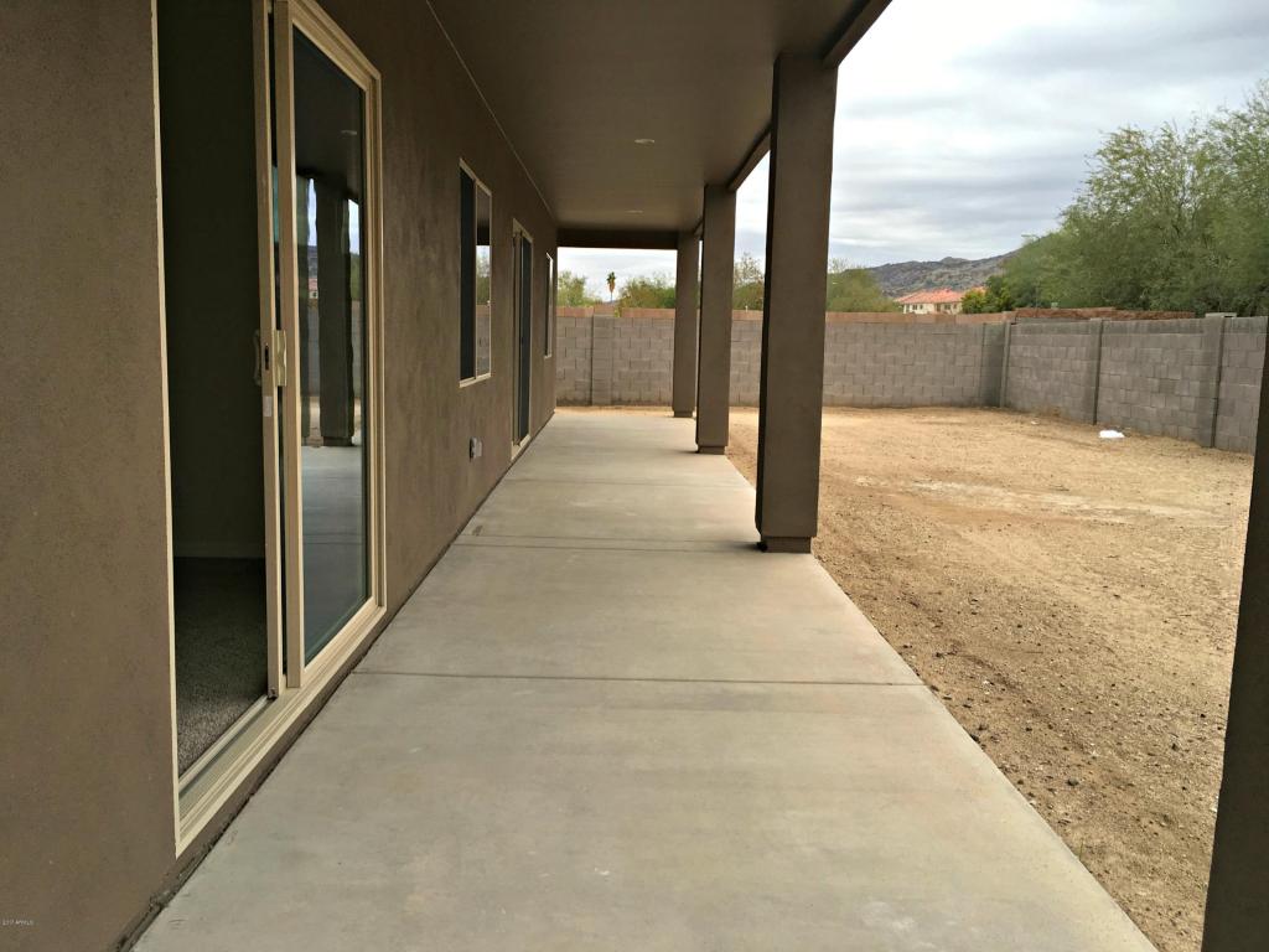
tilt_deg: -8.6
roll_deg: -1.0
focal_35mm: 29
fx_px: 1063
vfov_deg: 48.2
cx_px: 634
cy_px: 476
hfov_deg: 61.7
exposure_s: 1/184
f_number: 2.2
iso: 25
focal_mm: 4.15
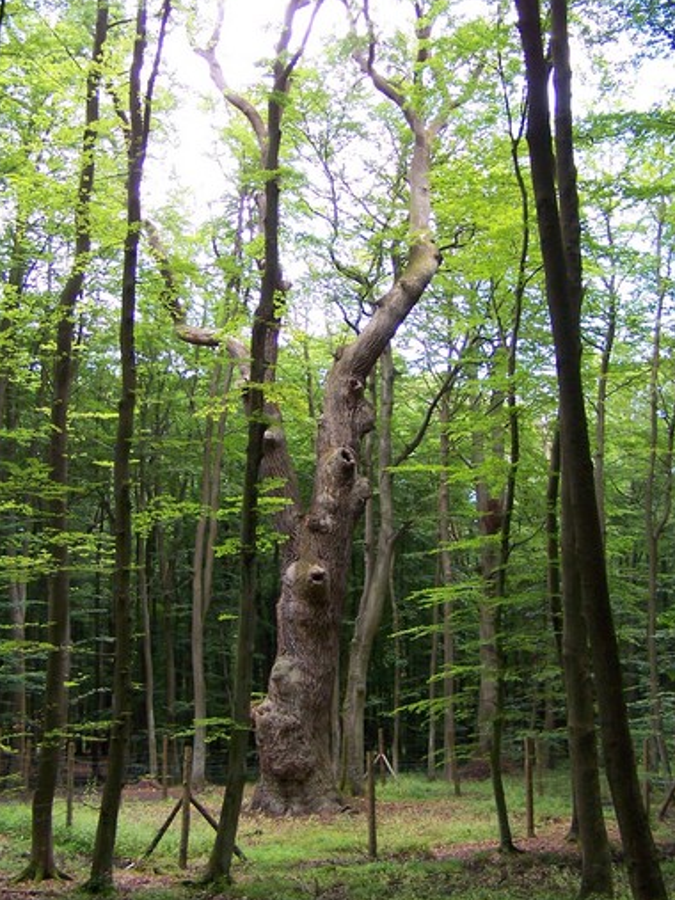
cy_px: 419
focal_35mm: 45
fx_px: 1170
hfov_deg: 32.2
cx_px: 368
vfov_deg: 42.1
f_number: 2.8
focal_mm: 6.3
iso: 200
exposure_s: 1/80
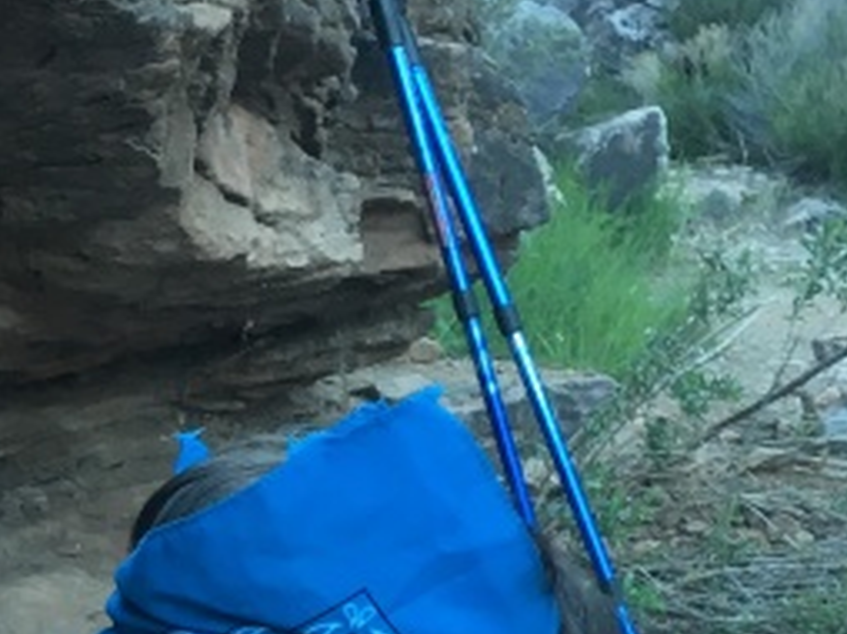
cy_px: 914
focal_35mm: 117
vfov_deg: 12.1
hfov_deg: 15.5
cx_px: -434
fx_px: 2860
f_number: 2.2
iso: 25
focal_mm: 4.15
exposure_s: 1/40
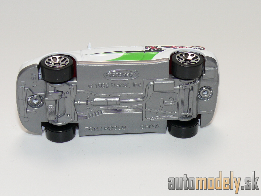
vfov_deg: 16.6
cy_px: 98
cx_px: 130
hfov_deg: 22.0
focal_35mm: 89
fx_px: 671
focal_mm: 12.5
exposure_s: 1/30
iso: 100
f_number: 4
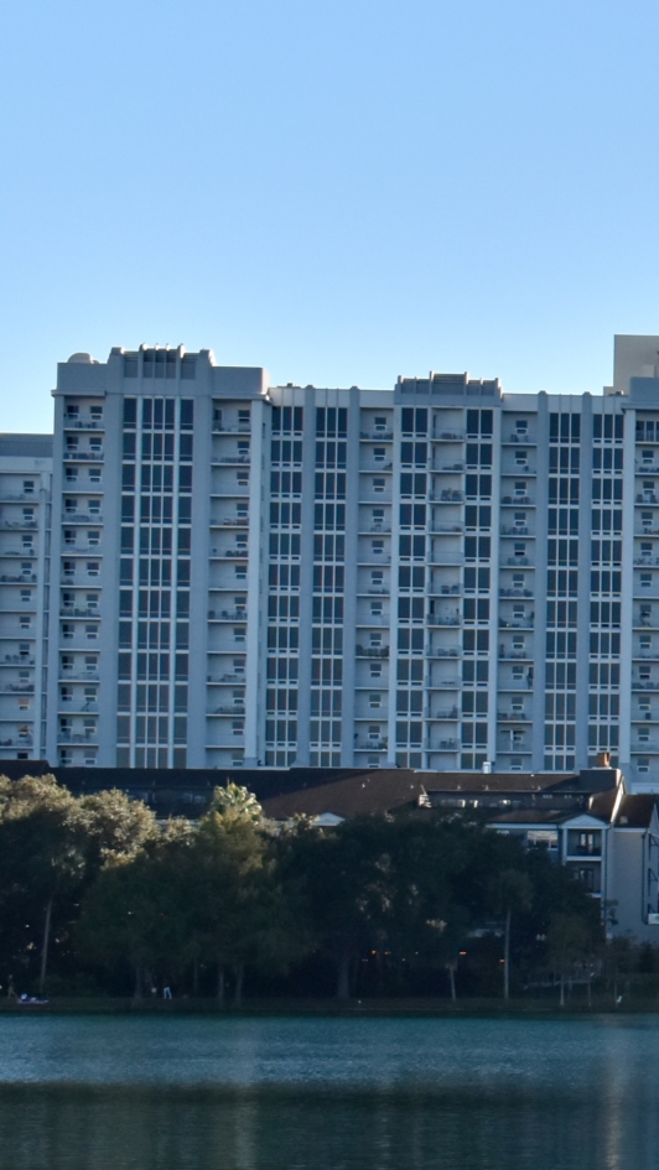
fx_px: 3832
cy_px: 840
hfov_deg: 9.1
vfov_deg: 17.3
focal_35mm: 123
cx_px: 1425
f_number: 6.3
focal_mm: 29
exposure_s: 1/1250
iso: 500
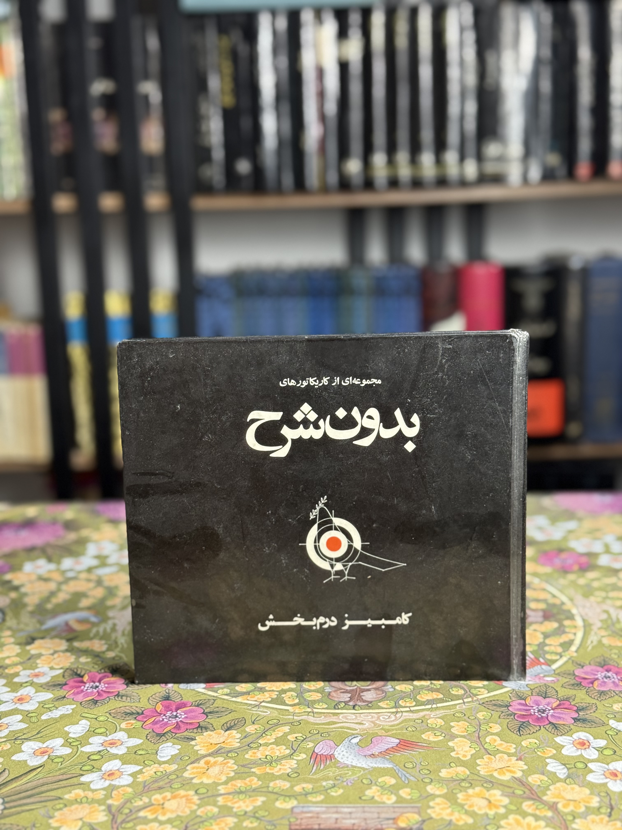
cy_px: 415
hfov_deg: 30.3
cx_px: 311
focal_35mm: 48
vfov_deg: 39.7
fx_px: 1150
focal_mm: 6.76
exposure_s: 1/100
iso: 250
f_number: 1.78
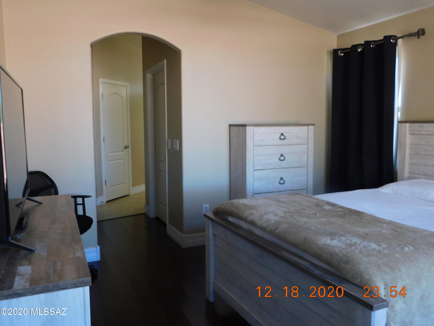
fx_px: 376
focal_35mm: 30
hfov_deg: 60.0
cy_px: 163
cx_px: 217
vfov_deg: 46.8
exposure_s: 1/30
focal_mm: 5.3
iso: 160
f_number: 3.2
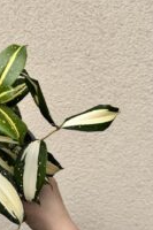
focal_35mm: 50
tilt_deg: -7.4
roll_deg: -3.6
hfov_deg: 25.4
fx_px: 319
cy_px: 131
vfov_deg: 39.5
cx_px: -5
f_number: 1.78
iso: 80
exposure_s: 1/323
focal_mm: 6.76
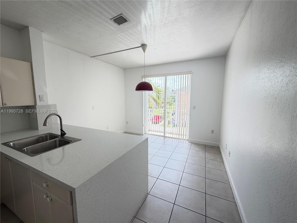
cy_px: 112
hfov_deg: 102.1
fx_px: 120
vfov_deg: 85.7
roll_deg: +0.7
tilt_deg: -6.7
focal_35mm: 14
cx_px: 148
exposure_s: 1/121
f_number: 2.2
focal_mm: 2.22
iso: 64
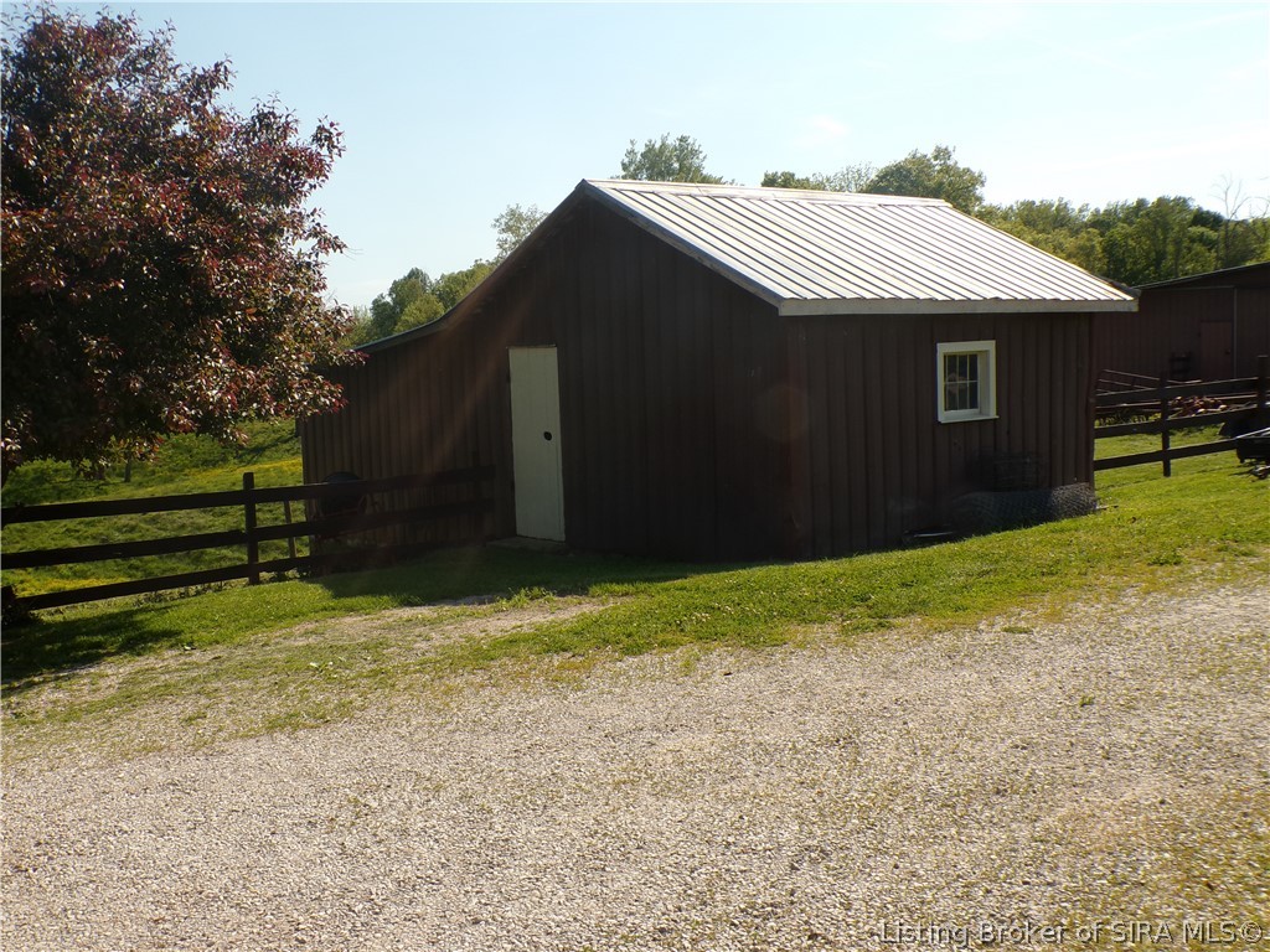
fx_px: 1357
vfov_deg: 38.7
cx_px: 635
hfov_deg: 50.1
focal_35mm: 37
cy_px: 476
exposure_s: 1/600
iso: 100
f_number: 4.9
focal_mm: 6.6
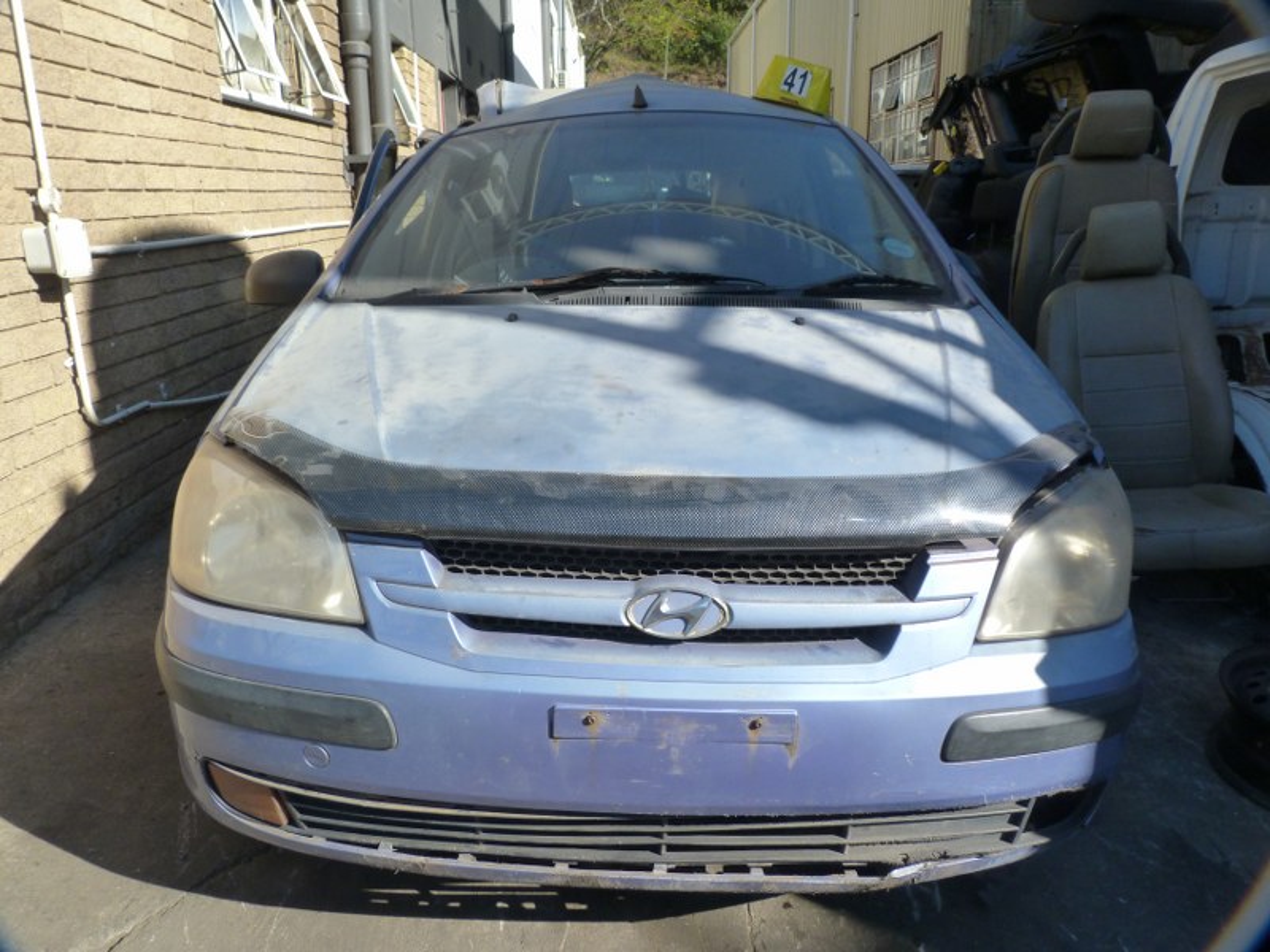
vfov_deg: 54.9
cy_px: 476
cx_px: 635
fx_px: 917
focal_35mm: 25
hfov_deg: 69.4
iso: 125
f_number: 5
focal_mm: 4.5
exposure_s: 1/200
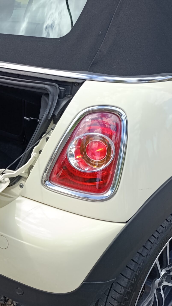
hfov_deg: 23.6
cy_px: 172
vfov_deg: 45.4
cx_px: -48
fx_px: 365
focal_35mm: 45
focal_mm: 6.14
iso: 50
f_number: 1.6
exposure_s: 1/201
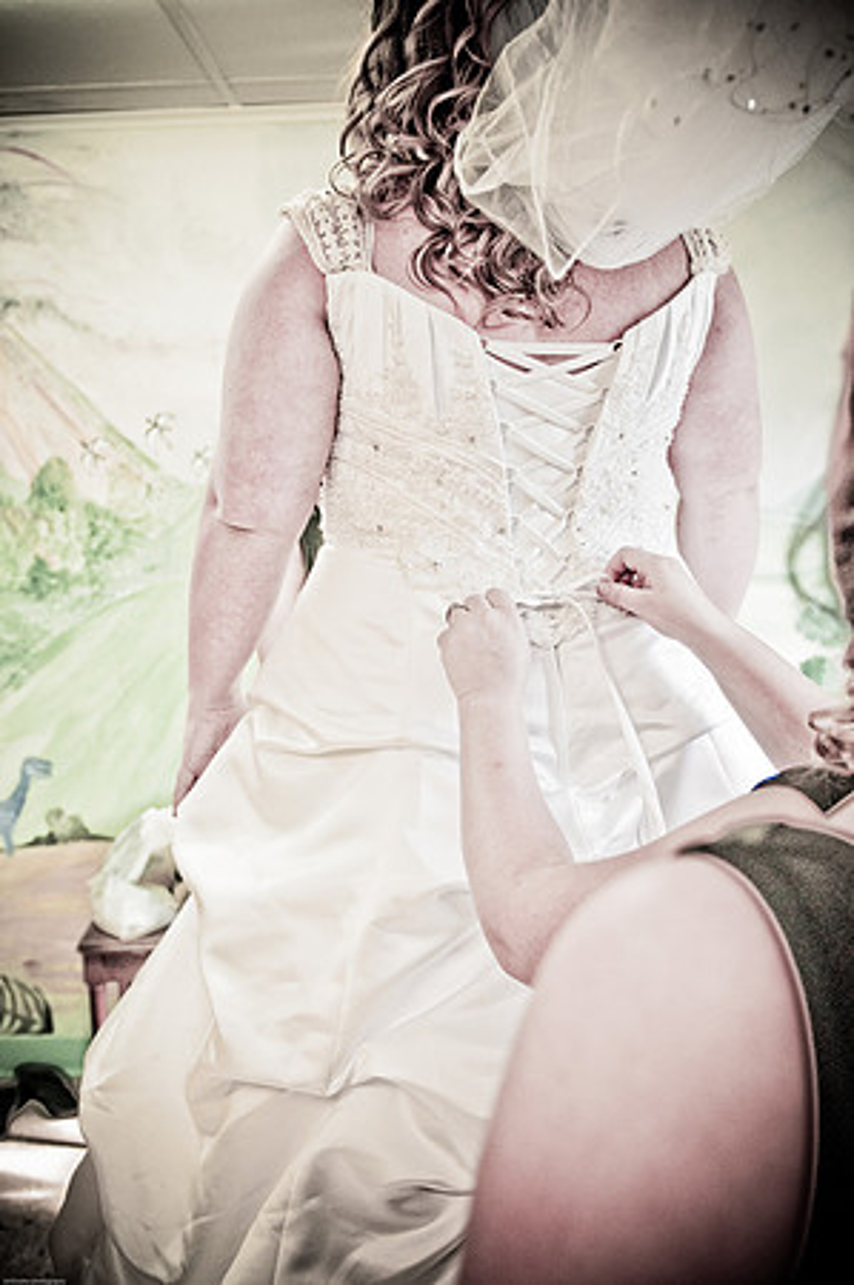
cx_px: 427
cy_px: 642
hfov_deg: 36.8
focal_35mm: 36
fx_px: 1284
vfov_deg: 53.2
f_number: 2.8
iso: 1000
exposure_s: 1/200
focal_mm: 24
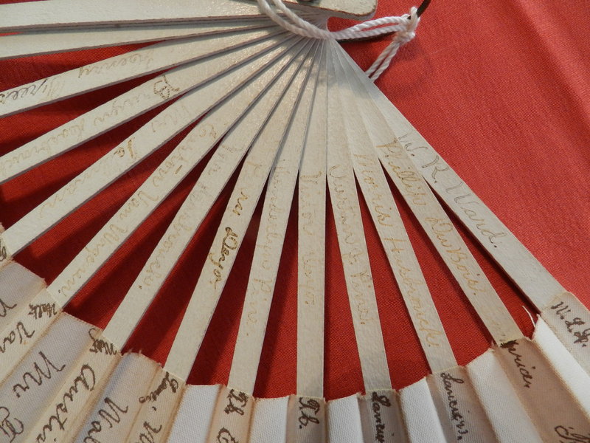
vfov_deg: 58.9
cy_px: 222
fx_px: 392
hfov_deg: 73.9
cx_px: 295
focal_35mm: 23
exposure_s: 1/20
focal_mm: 4
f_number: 3.4
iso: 400
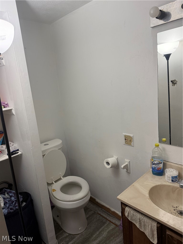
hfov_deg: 56.8
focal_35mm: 24
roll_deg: +6.2
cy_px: 122
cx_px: 92
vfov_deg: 71.6
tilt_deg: -13.1
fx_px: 169
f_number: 1.78
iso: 250
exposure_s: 1/60
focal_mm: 6.76
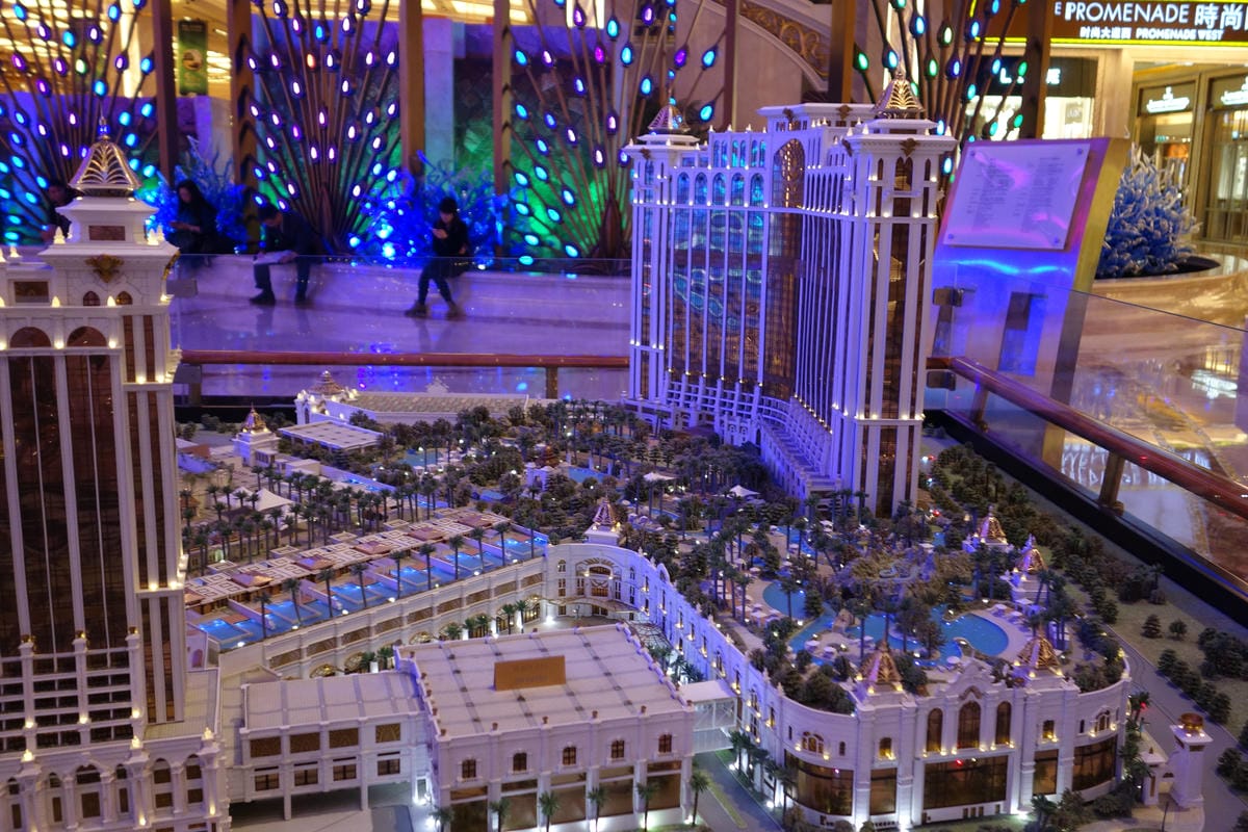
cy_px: 416
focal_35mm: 35
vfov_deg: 37.9
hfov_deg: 54.4
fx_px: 1213
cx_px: 624
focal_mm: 12.94
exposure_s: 1/40
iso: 500
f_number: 2.8
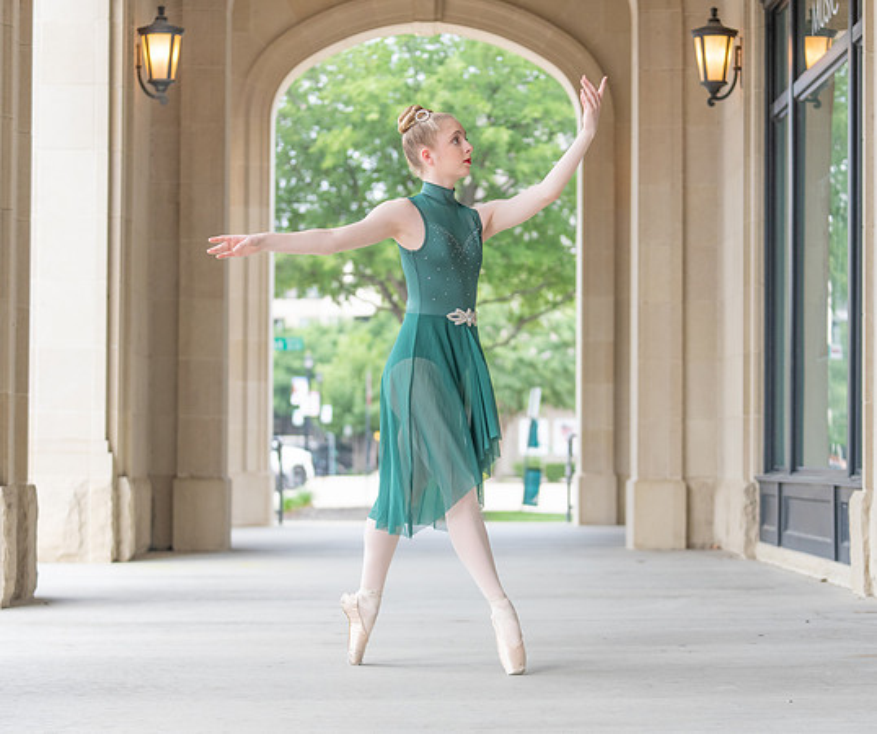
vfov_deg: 18.0
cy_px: 383
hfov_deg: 21.4
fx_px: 2321
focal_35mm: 88
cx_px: 421
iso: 500
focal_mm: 70
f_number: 2.8
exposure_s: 1/320
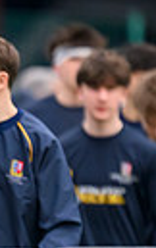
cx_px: -272
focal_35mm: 2569
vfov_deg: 0.8
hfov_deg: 0.5
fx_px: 17417
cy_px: 264
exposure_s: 1/1600
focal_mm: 560
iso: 3200
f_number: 4
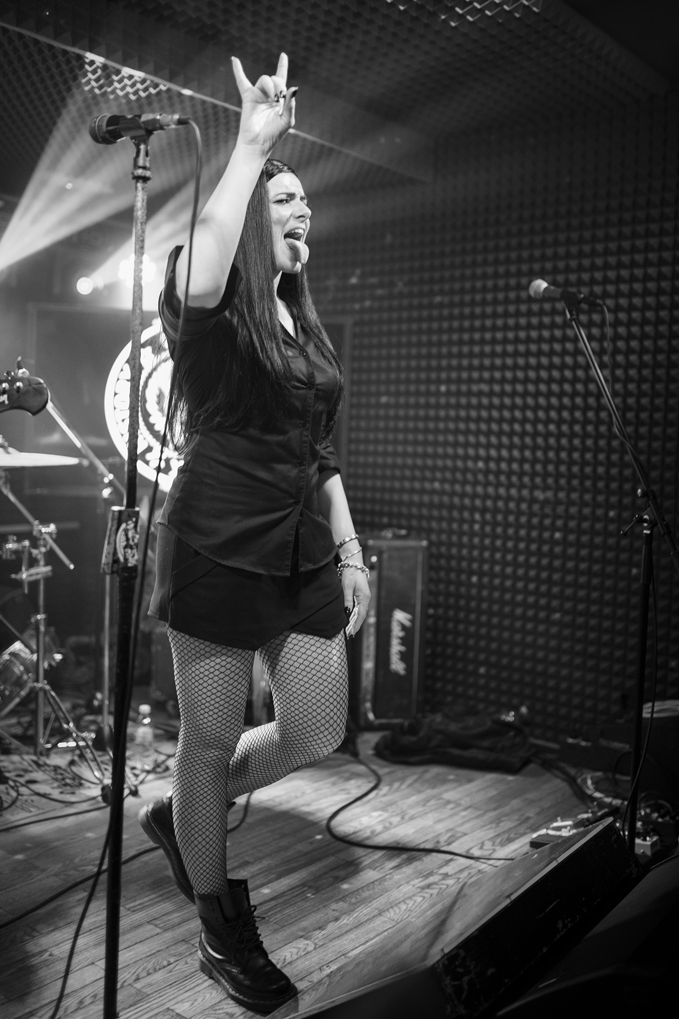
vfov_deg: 54.4
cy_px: 510
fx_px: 990
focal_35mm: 35
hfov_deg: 37.8
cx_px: 340
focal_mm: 35
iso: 2000
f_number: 1.4
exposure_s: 1/100
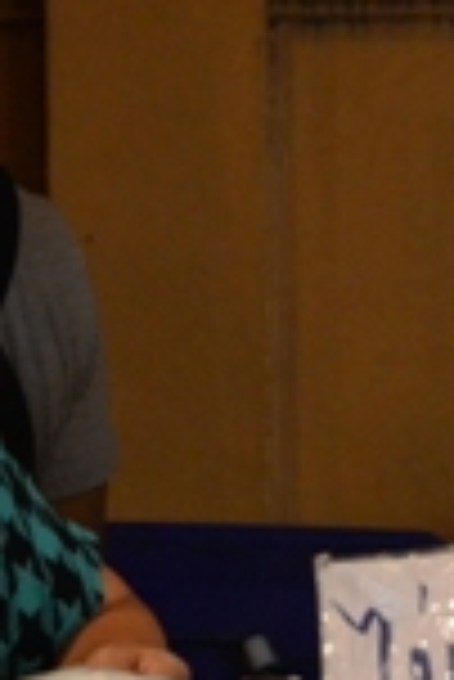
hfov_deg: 2.2
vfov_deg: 3.2
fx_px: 12079
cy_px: 261
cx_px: -27
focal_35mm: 640
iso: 2500
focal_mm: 105
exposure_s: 1/125
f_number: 5.6
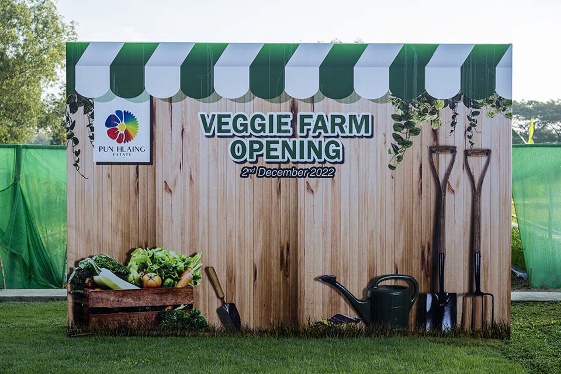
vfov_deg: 26.5
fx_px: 795
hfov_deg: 38.9
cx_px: 280
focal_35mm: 51
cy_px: 187
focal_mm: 51
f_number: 5
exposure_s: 1/250
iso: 200
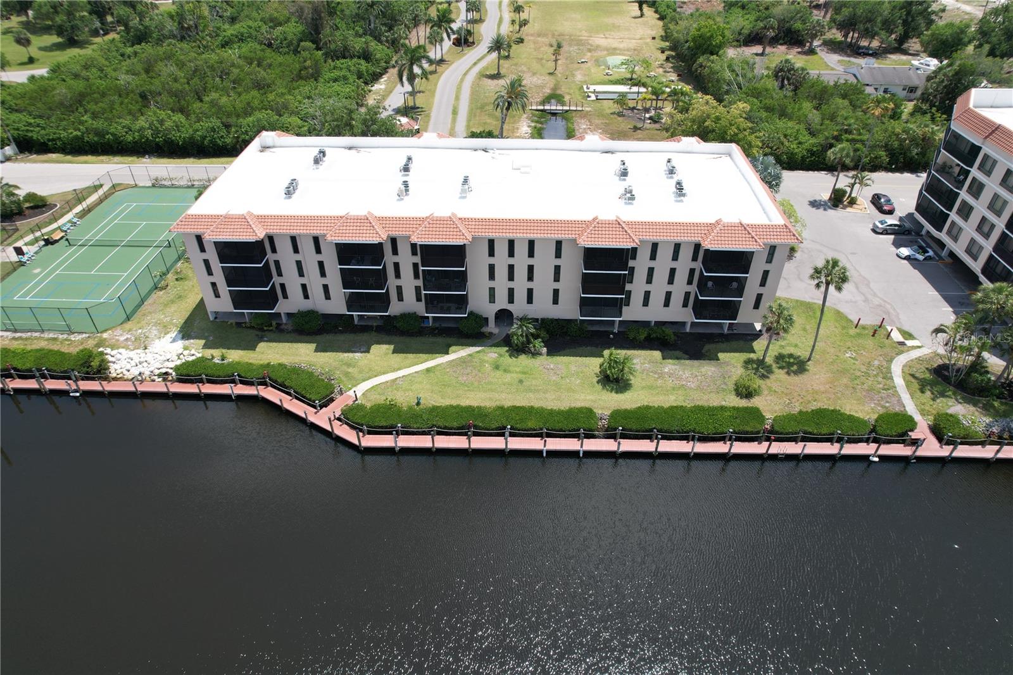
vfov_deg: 57.2
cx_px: 506
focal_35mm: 22
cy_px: 338
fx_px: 619
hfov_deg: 78.6
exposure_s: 1/1500
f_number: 2.8
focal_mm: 8.38
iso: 110
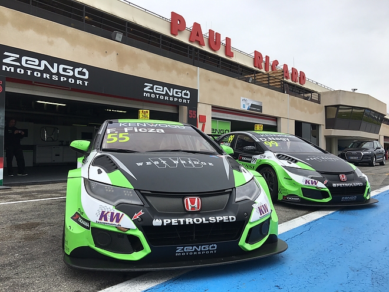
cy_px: 146
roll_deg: -0.2
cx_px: 194
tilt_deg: +3.3
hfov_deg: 61.7
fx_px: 326
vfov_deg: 48.2
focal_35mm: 29
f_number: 2.2
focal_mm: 4.15
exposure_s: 1/1672
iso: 25
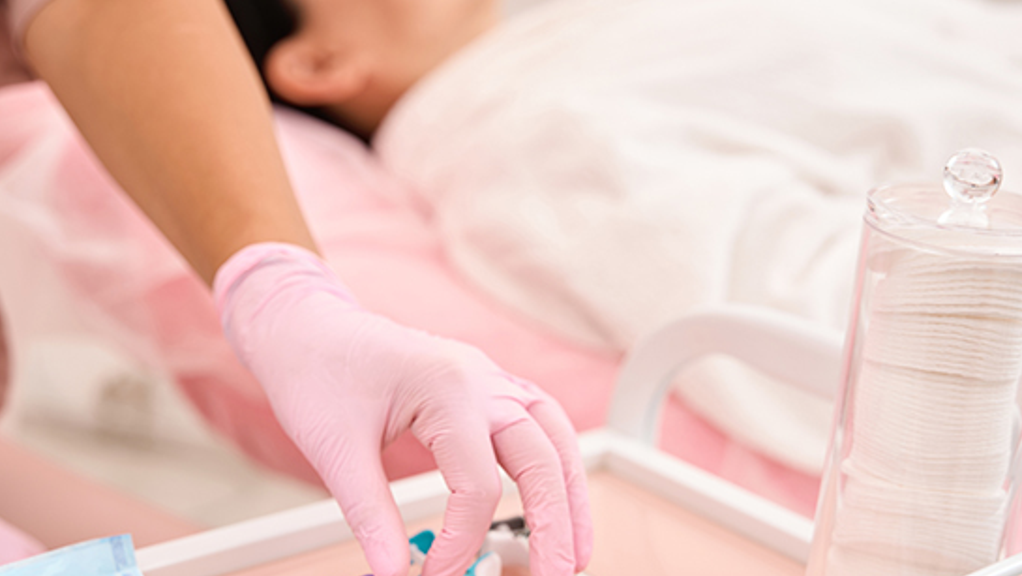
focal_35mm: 66
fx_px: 1778
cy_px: 350
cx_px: 486
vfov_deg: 18.4
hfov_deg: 32.1
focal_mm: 45.4
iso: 100
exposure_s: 1/250
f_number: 2.8
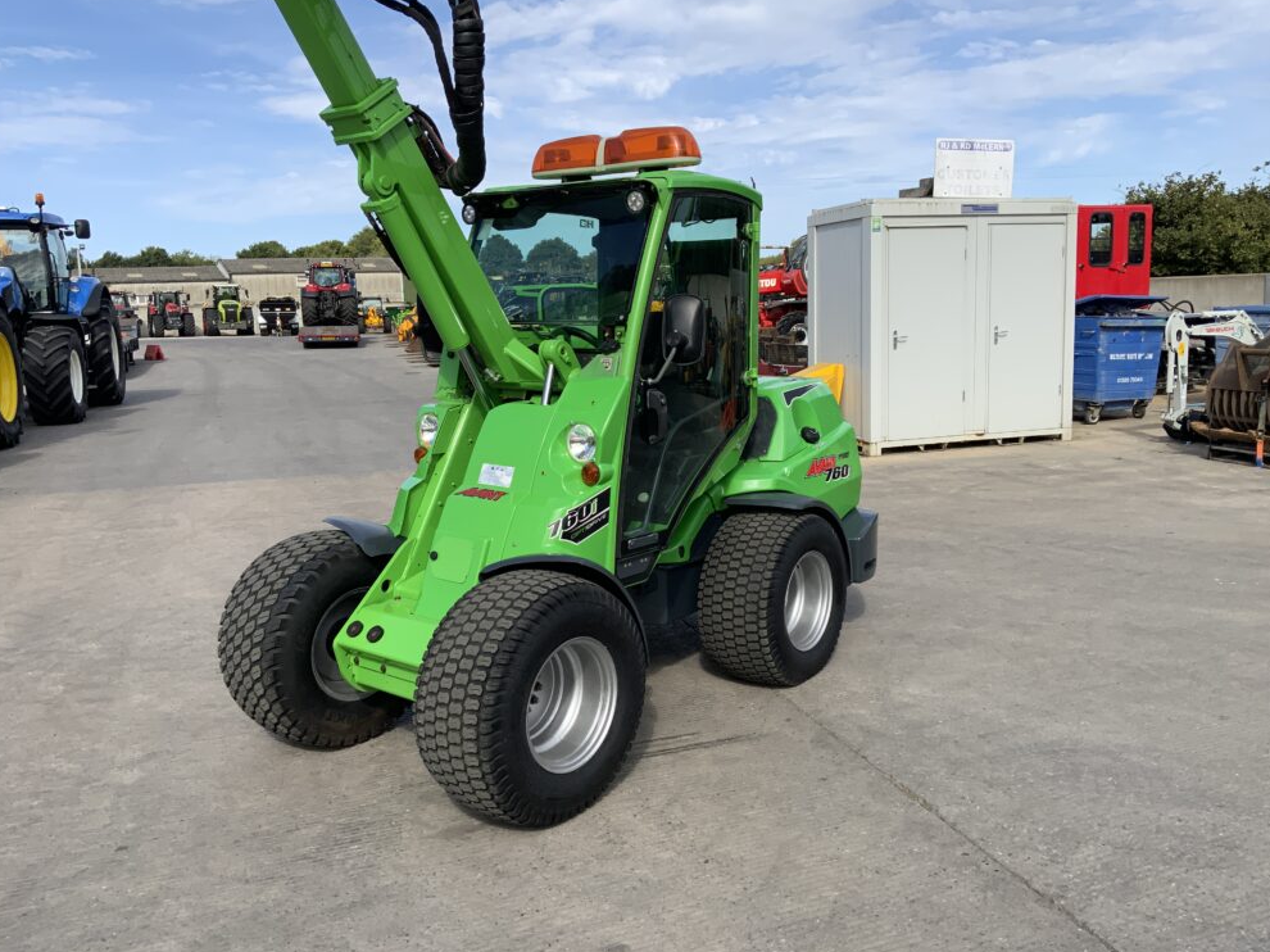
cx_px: 643
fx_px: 1100
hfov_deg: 60.0
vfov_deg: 46.8
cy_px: 466
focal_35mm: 30
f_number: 1.8
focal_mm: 3
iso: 16
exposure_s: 1/1675
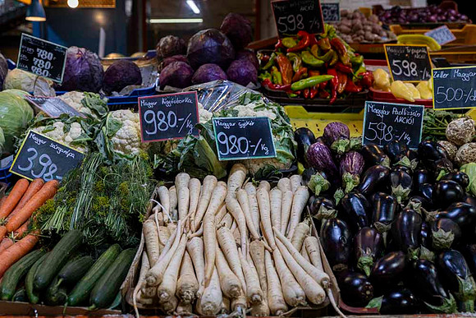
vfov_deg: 29.9
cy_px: 159
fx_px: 595
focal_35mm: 45
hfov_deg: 43.6
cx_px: 238
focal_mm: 45
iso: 360
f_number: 4.5
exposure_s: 1/100
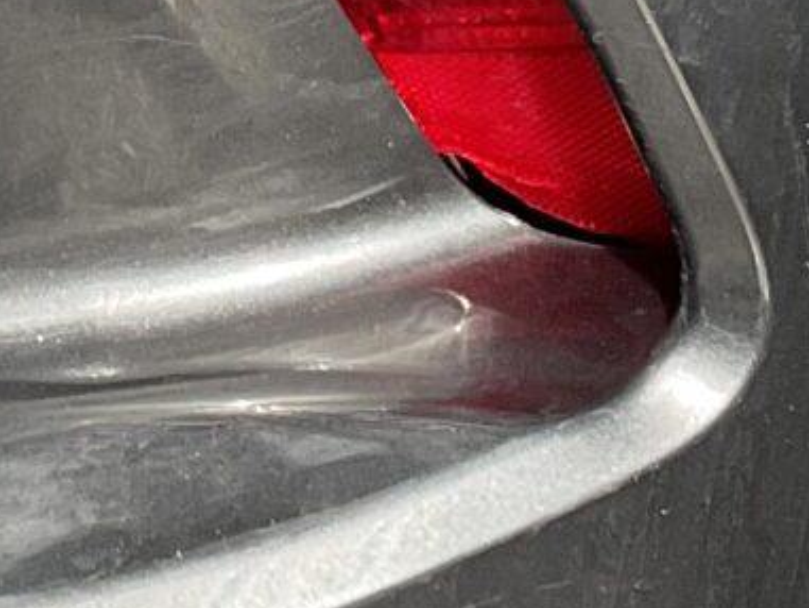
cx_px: -187
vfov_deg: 7.5
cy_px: -264
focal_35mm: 195
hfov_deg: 10.0
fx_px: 4559
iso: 16
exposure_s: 1/276
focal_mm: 3
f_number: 1.8
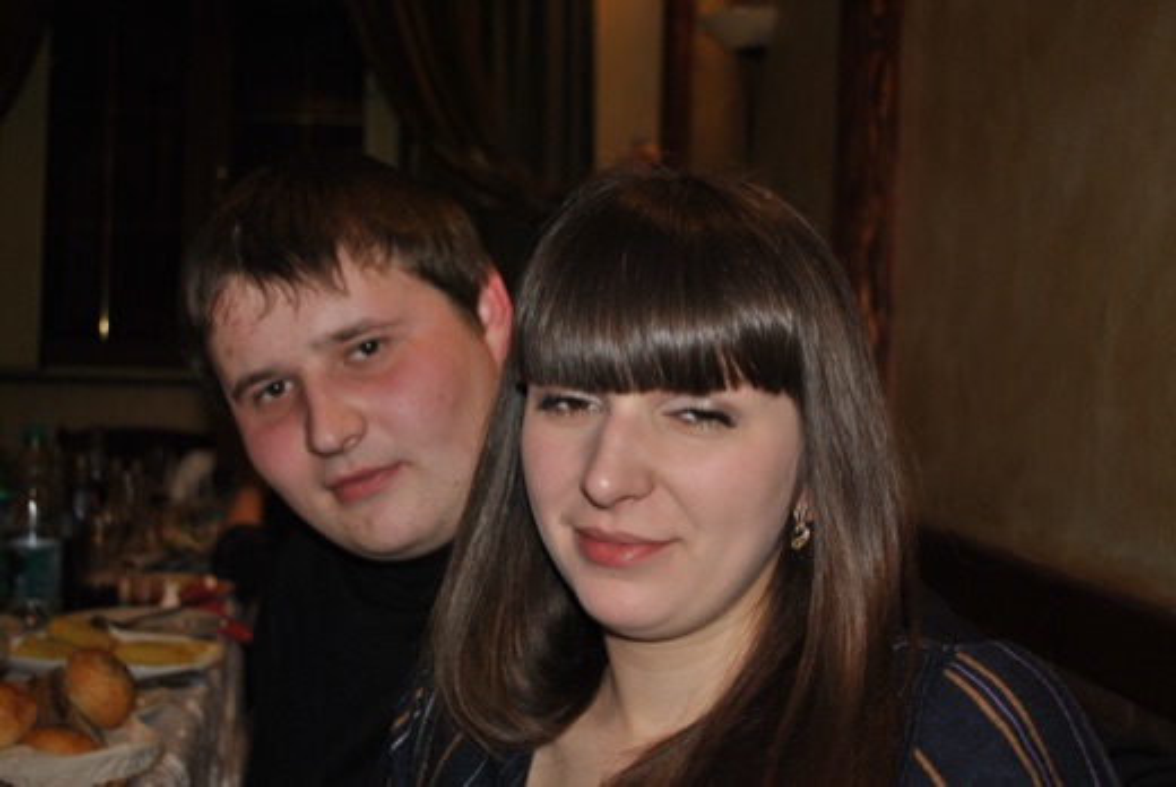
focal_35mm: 45
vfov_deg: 29.9
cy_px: 394
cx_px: 588
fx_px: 1472
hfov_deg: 43.6
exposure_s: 1/60
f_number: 4.5
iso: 200
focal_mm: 30
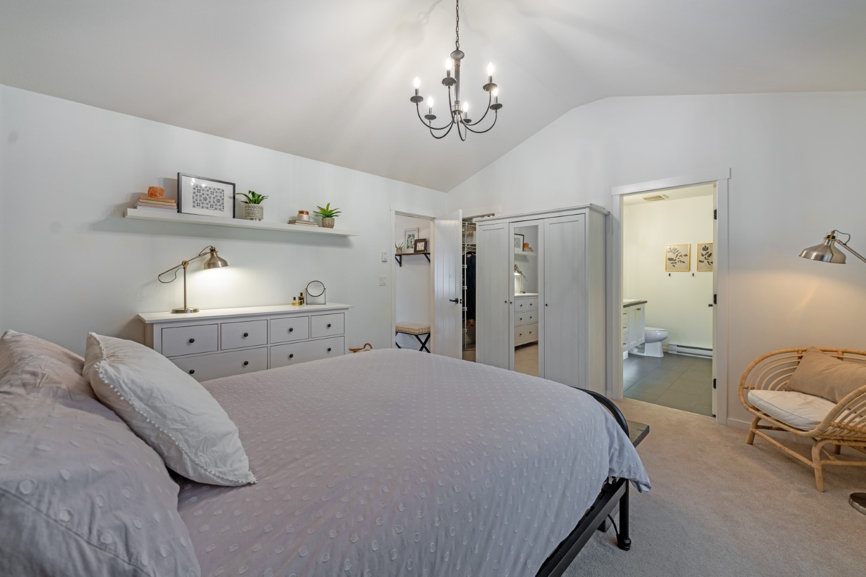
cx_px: 433
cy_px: 288
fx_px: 337
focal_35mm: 14
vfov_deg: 81.2
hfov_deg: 104.2
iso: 100
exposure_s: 1/50
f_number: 6.3
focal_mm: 14
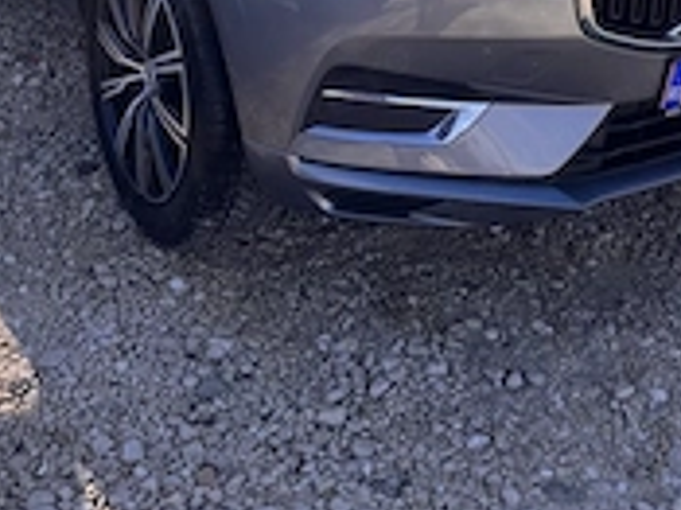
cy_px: -117
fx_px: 1081
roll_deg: -2.1
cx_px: 381
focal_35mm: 55
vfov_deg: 23.9
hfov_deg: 34.9
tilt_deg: -12.4
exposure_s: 1/2710
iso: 80
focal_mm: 6.76
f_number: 1.78
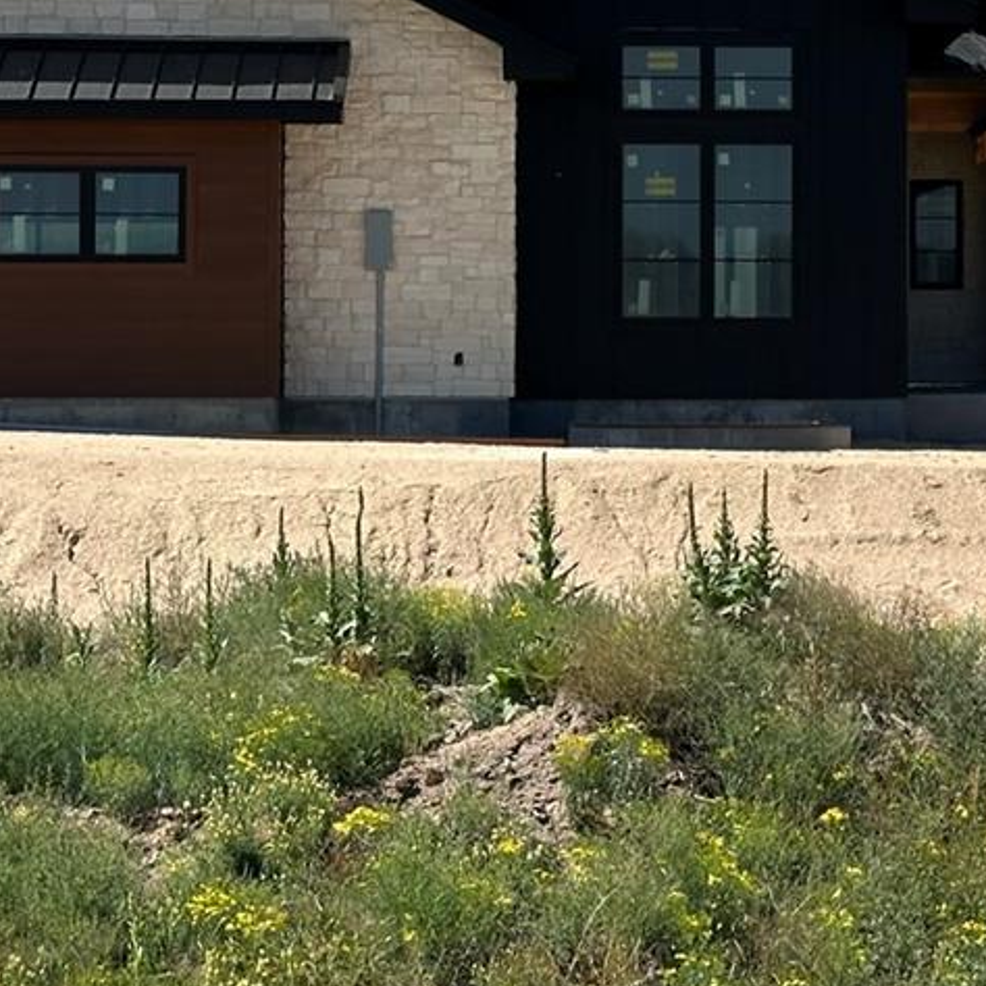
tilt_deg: +1.5
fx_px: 4157
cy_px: 223
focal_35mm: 129
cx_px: 944
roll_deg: +0.3
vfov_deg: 13.5
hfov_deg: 13.4
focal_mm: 6.86
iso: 64
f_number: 1.78
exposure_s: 1/5000
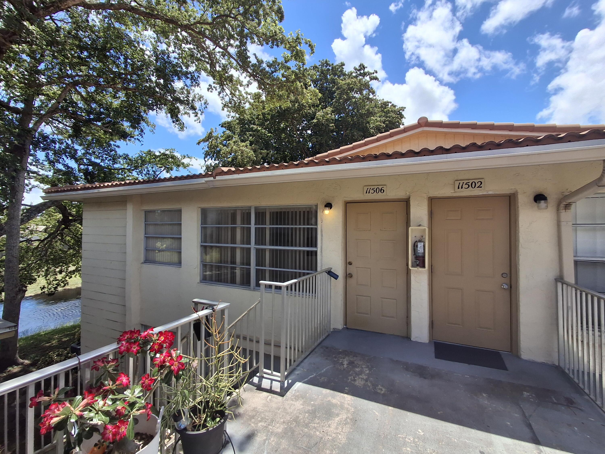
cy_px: 227
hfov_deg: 94.5
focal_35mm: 16
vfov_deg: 78.1
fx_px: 280
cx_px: 302
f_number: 2.2
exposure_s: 1/1748
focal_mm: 1.64
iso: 40
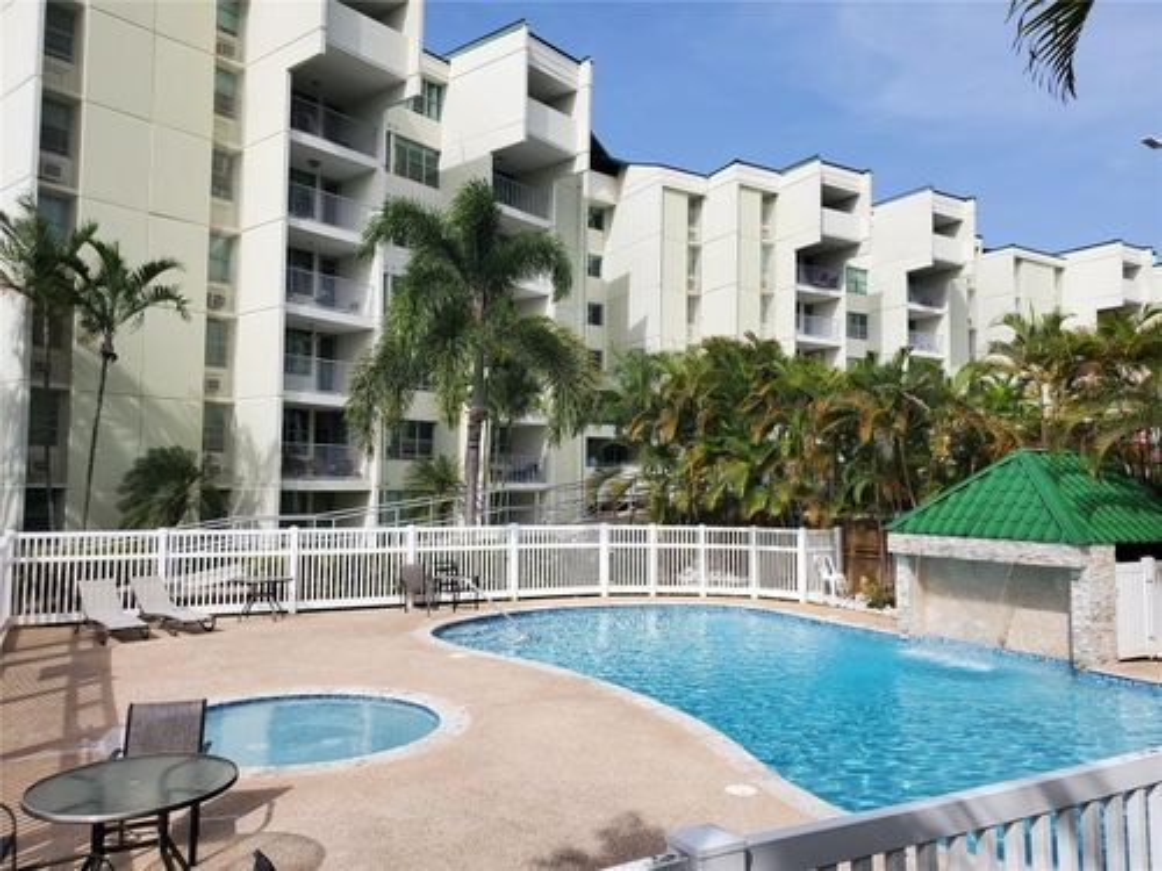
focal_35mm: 26
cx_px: 581
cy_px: 436
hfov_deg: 67.3
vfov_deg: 53.1
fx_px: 873
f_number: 2.4
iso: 50
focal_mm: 4.3
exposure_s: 1/1988
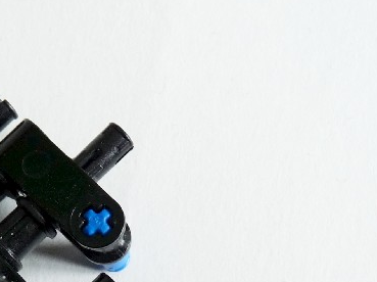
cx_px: 89
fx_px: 816
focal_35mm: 75
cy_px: 314
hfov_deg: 25.7
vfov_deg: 18.8
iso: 100
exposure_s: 1/30
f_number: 2.8
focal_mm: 4.8
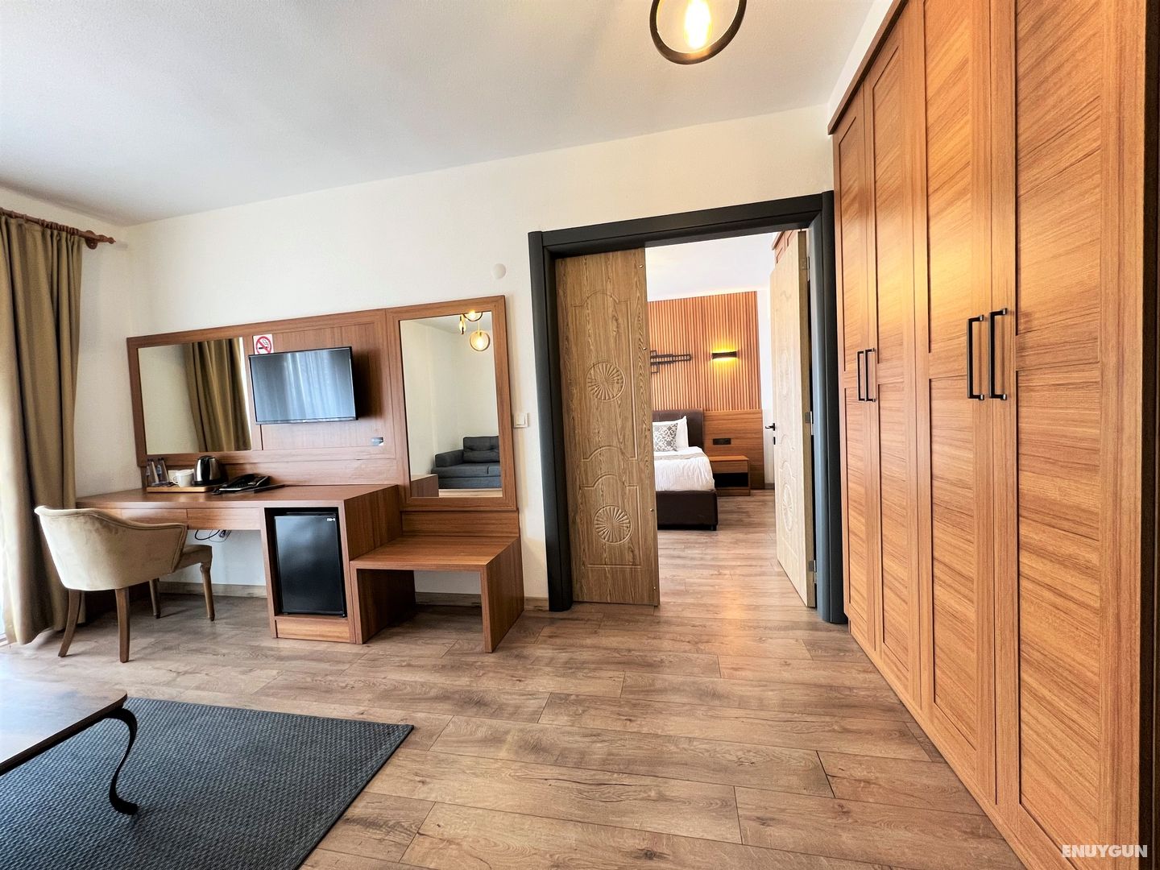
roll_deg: +2.8
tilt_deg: -2.6
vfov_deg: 89.9
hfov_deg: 106.2
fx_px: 436
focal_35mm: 13
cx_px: 580
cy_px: 435
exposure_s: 1/50
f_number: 1.8
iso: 200
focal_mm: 1.57
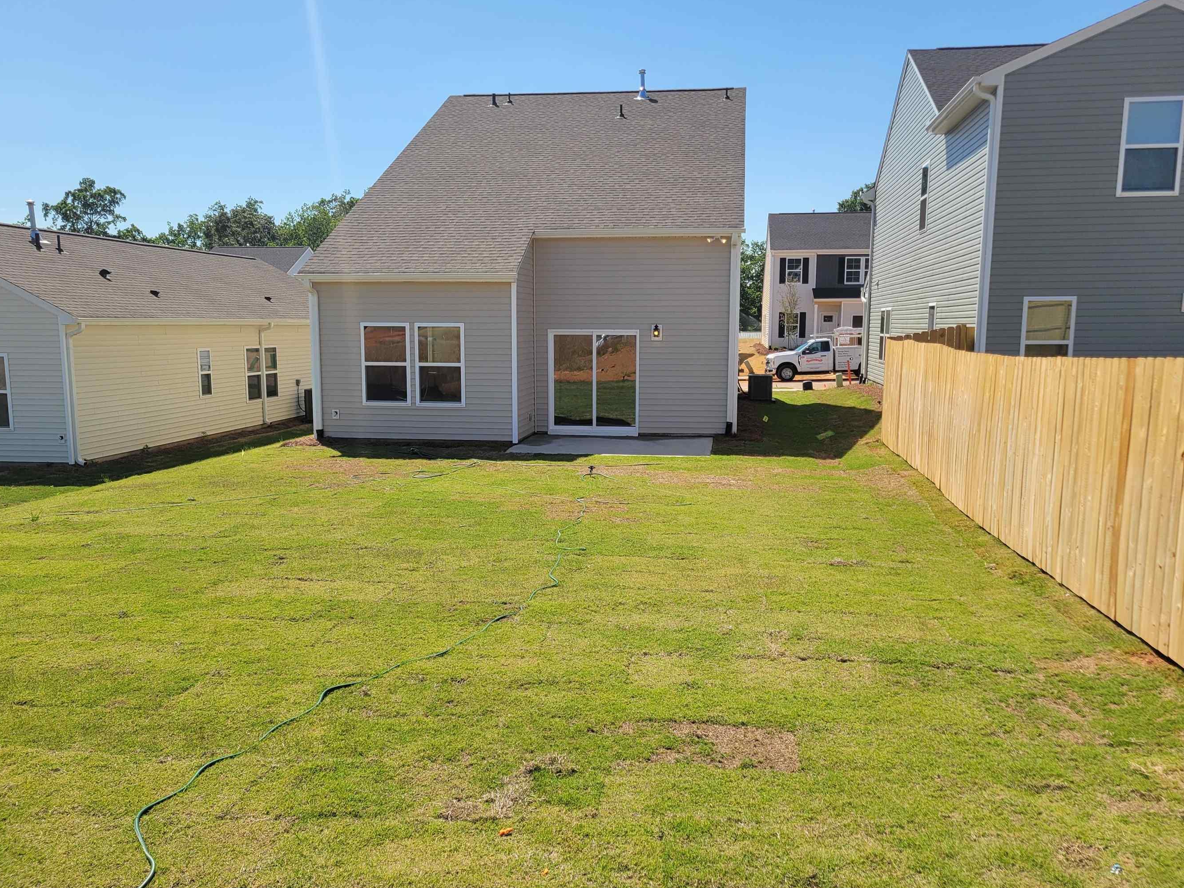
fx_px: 1026
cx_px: 587
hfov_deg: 60.0
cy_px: 474
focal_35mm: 30
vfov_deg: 46.8
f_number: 1.8
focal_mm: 5.4
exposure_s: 1/2715
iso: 40
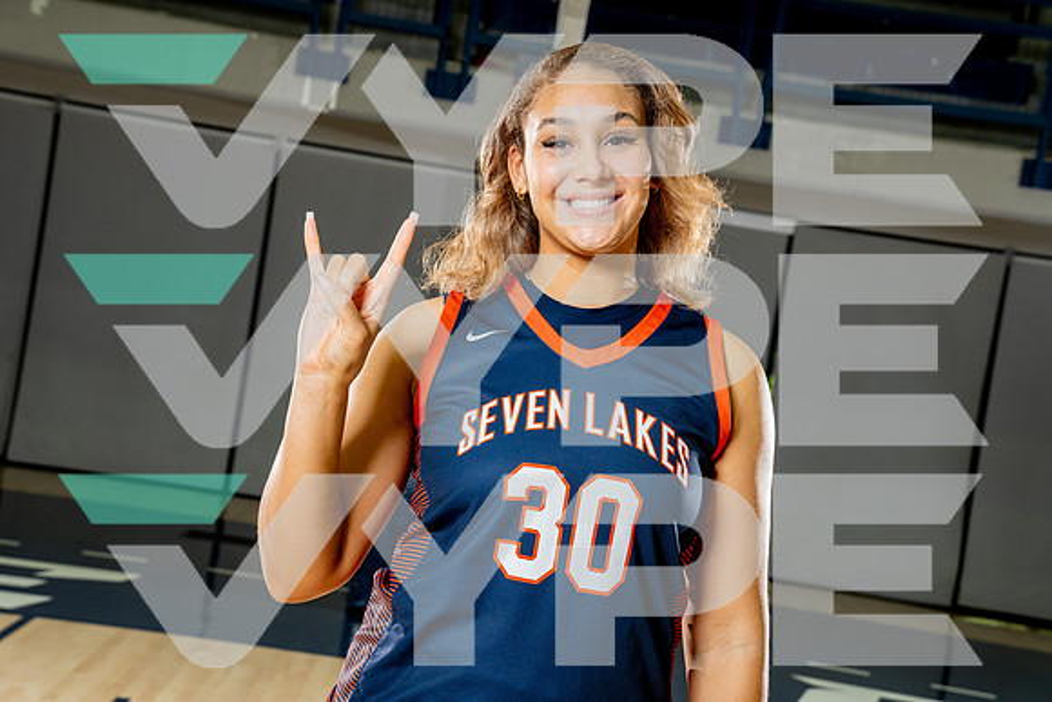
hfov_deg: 28.8
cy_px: 351
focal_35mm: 70
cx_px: 526
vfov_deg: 19.5
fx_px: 2046
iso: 640
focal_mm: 70
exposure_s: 1/250
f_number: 8
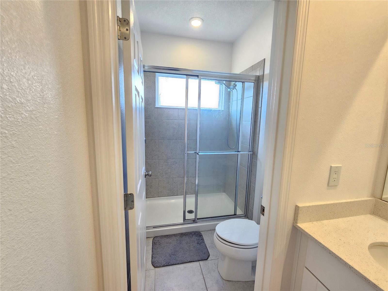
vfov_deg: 89.9
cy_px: 146
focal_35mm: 13
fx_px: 146
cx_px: 194
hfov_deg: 106.2
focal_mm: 2.2
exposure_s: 1/60
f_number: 2.2
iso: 125
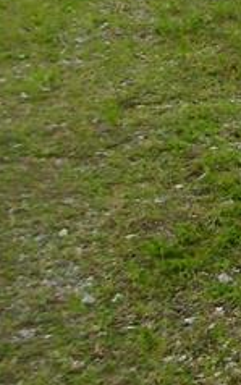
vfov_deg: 14.5
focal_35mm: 137
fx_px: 1438
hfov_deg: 8.1
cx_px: 736
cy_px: -128
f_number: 7.2
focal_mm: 5.4
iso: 80
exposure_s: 1/250
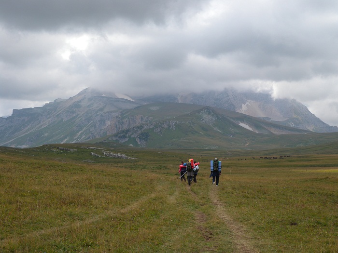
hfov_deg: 30.7
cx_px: 169
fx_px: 615
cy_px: 126
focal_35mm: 63
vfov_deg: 23.3
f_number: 5.4
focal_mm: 13.6
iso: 64
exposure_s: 1/260
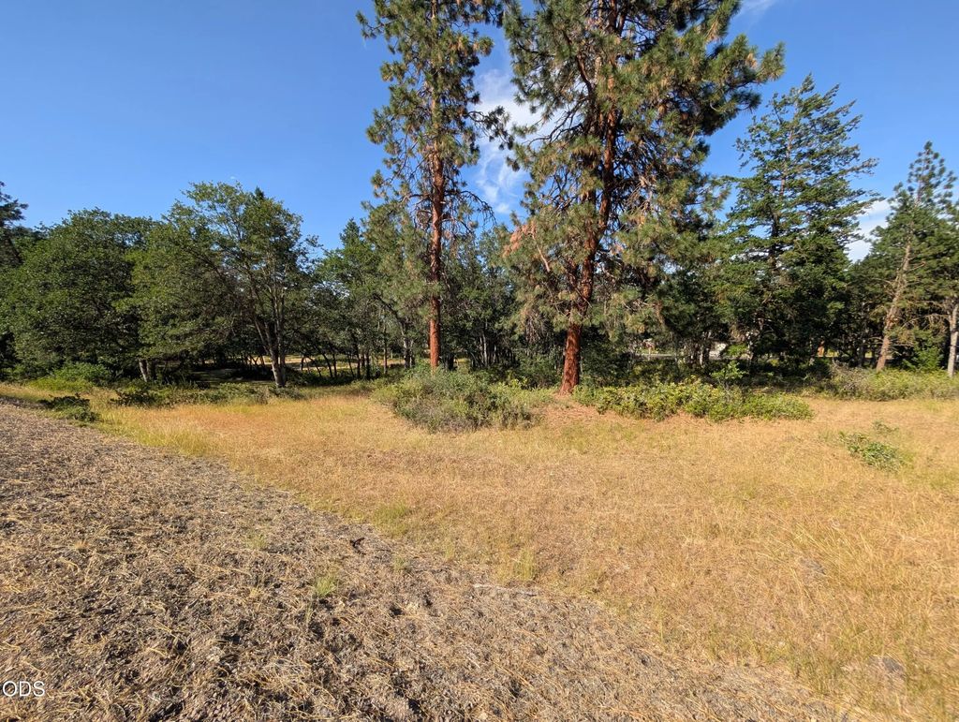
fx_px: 333
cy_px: 361
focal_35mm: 12
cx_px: 480
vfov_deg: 94.6
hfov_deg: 110.5
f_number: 1.7
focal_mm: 2.02
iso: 50
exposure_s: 1/1721
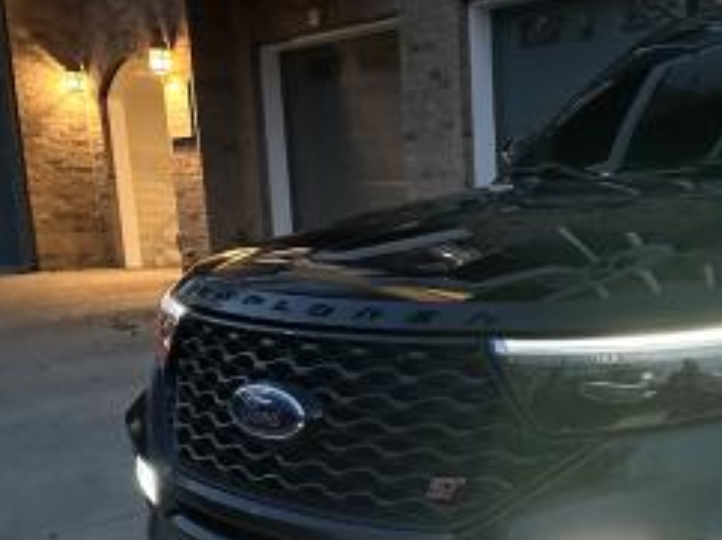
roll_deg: -0.7
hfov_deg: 35.2
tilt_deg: -14.2
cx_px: 692
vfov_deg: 28.2
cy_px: 462
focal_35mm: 50
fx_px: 1042
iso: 1600
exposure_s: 1/30
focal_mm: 6.86
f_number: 1.78
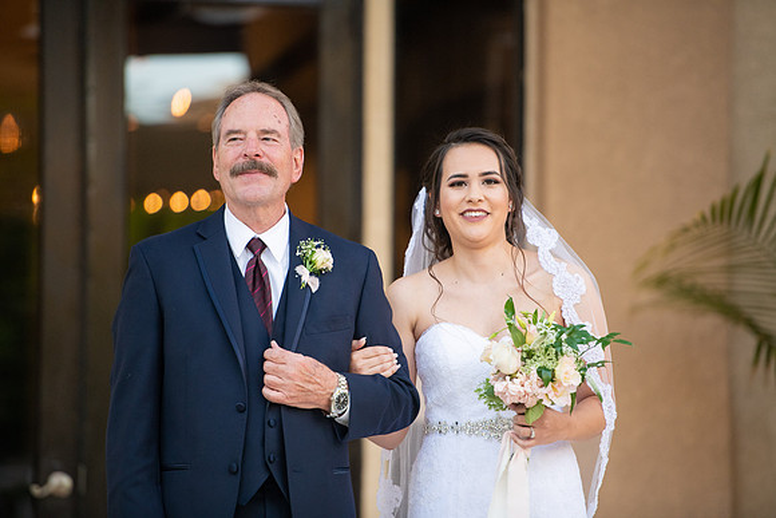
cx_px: 388
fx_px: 4312
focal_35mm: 200
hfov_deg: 10.3
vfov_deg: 6.9
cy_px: 259
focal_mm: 200
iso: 1000
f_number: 2.8
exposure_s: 1/500
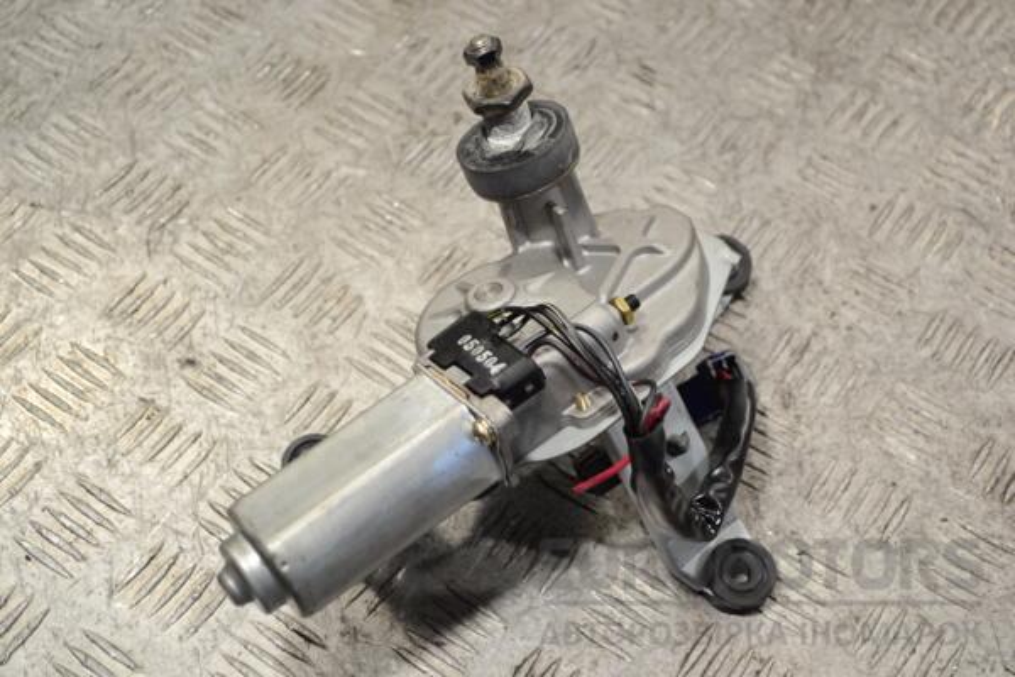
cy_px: 338
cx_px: 508
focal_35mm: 60
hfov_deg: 33.4
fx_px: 1692
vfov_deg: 22.6
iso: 180
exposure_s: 1/30
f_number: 5.3
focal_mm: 40
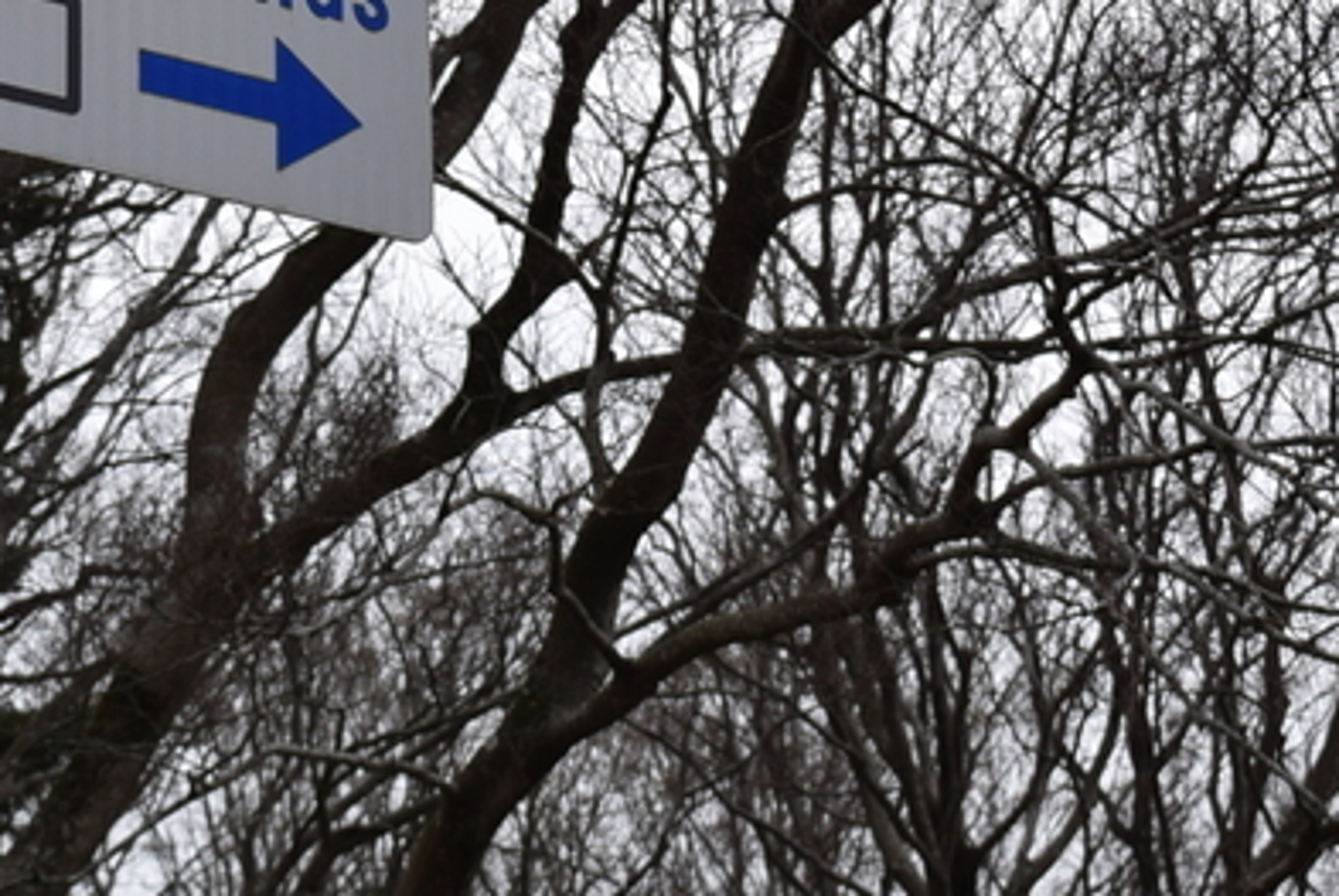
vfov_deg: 11.1
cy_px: 436
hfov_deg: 16.6
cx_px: 549
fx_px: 4599
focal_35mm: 124
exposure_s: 1/800
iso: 100
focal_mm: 27
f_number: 6.3
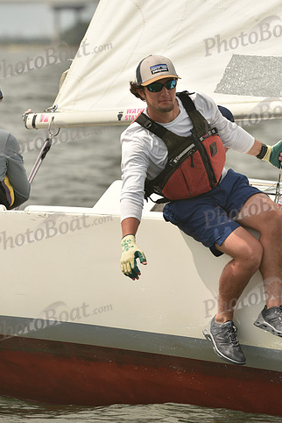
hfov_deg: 3.8
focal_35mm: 361
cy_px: 173
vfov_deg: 5.7
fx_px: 4235
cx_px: 158
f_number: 6.3
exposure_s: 1/1600
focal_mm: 300
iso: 320
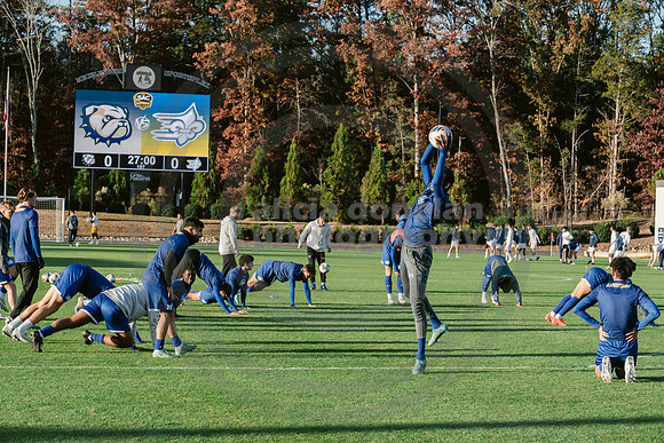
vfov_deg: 13.0
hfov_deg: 19.5
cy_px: 222
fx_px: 1937
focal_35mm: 105
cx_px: 332
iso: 1250
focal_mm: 105
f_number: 8
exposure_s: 1/1600
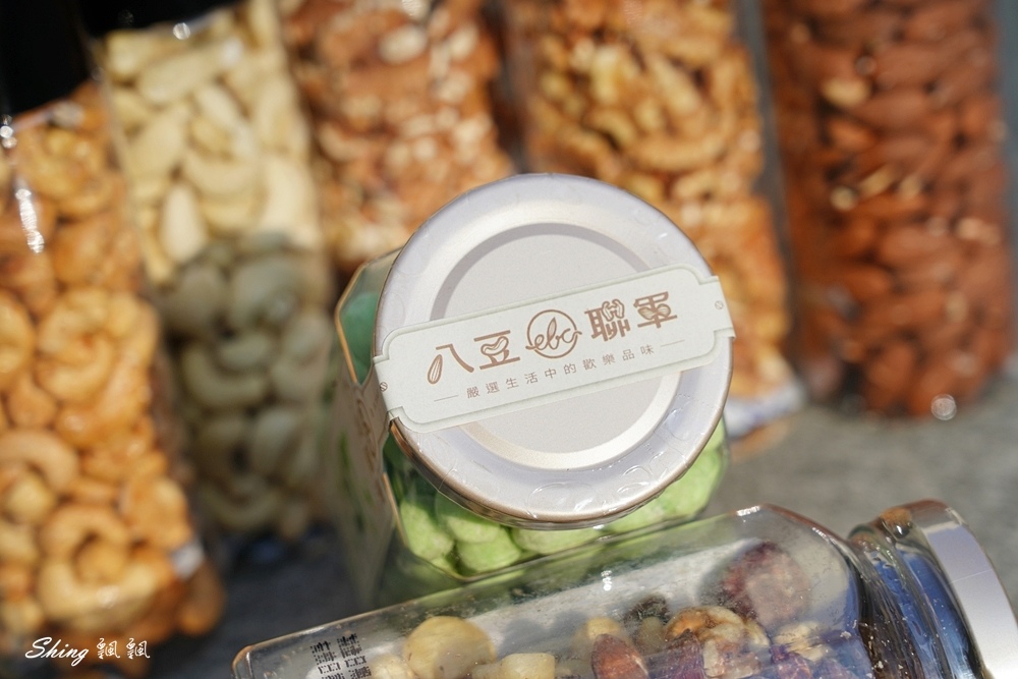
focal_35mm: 105
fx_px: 2969
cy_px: 340
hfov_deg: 19.5
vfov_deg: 13.0
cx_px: 509
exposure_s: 1/250
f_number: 6.3
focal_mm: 105
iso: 100
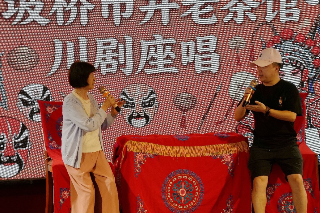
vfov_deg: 17.7
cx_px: 171
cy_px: 123
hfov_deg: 26.3
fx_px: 684
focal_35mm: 77
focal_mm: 57
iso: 500
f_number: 4.5
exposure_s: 1/160
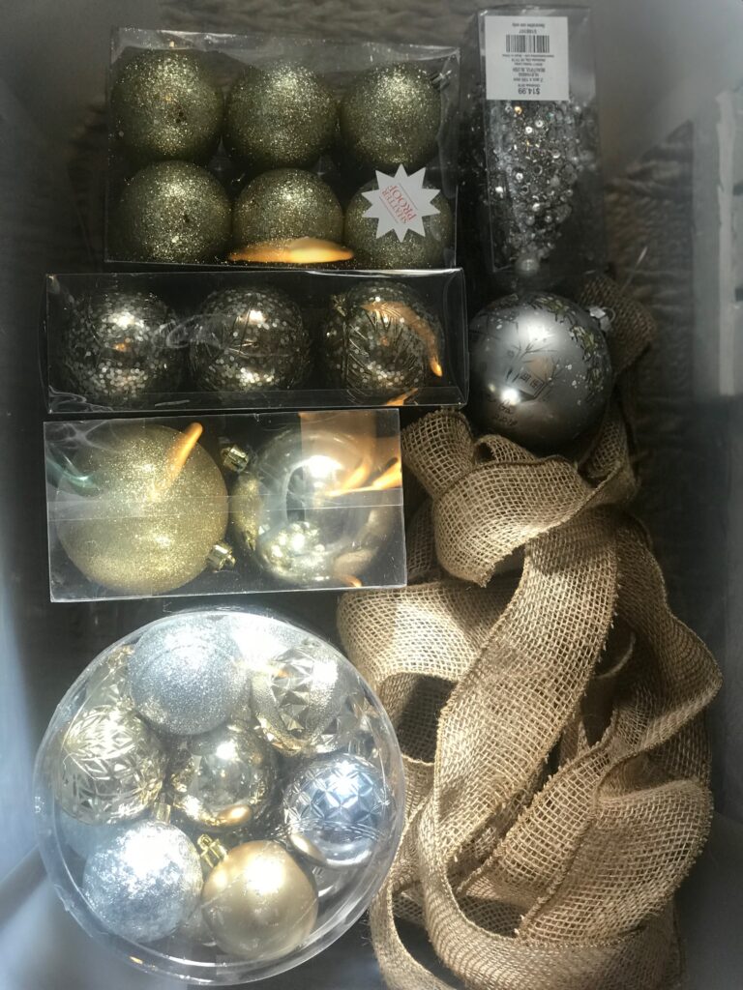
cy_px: 495
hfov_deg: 25.7
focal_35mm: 57
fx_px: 1631
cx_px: 372
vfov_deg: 33.8
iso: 64
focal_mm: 6.6
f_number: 2.8
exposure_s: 1/60
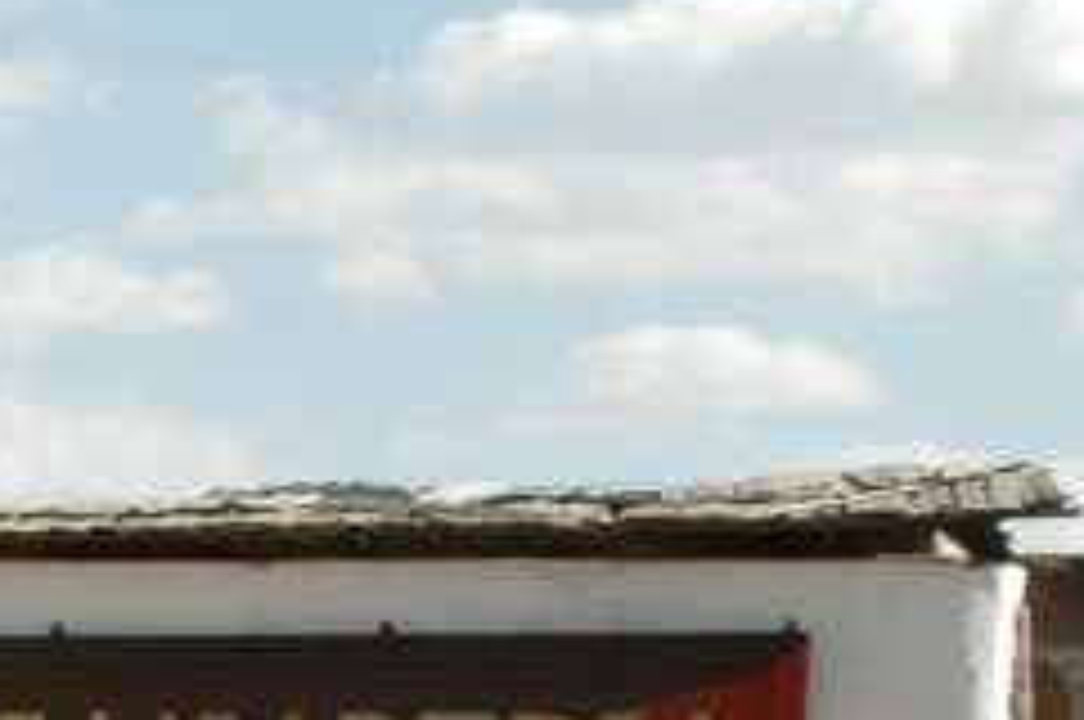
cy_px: 1143
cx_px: -1102
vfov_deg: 5.6
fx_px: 7277
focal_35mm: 242
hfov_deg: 8.1
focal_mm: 38
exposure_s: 1/400
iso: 400
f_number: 10
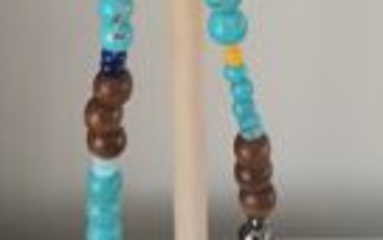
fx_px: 877
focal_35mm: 84
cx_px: 214
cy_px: -99
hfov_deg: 24.6
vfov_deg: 14.7
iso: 250
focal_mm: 3.98
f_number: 1.8
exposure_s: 1/33.3
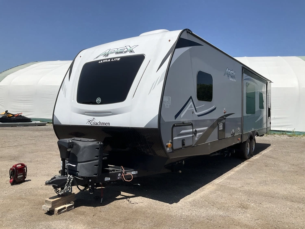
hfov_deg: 61.6
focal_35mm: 29
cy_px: 114
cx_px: 152
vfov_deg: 48.3
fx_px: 256
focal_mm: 3
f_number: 1.8
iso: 25
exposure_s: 1/2801
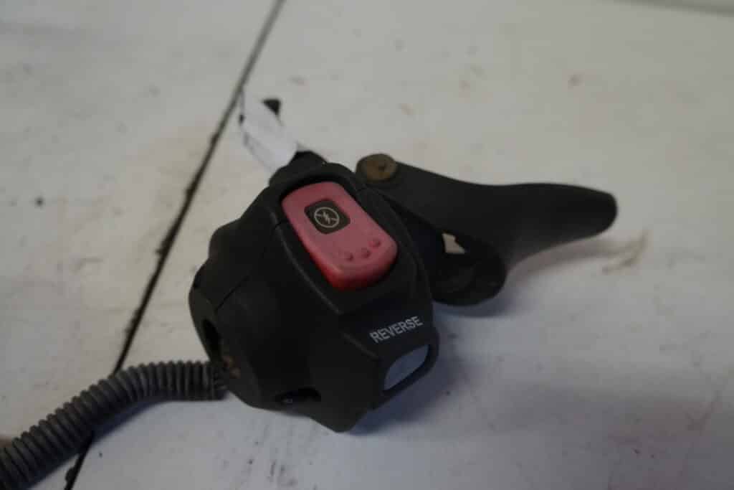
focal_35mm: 30
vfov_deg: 43.6
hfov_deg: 61.9
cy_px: 245
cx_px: 367
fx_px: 612
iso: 800
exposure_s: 1/60
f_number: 4
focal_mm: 20
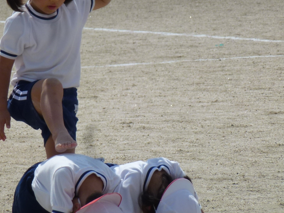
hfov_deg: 3.7
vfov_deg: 2.8
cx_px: 131
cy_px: 110
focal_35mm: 529
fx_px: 4340
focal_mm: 54.5
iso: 100
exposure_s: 1/1300
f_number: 5.7
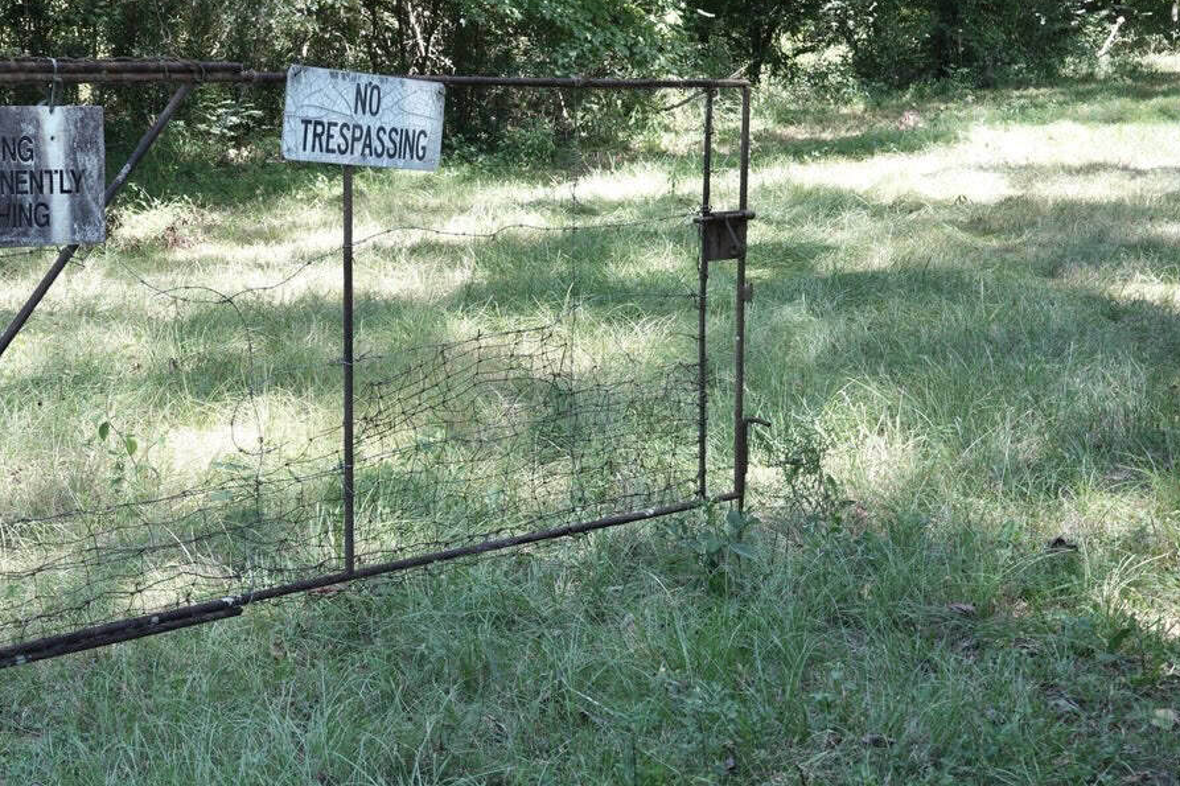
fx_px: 2425
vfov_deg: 18.3
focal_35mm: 74
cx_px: 190
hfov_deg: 26.7
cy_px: 236
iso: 160
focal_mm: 43
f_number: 8
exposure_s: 1/30
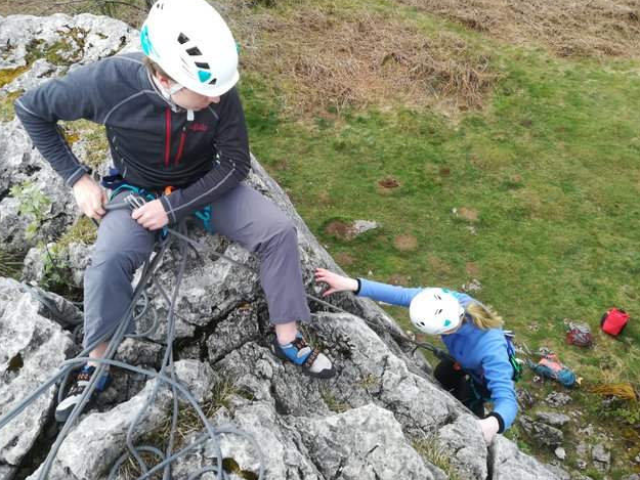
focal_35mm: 27
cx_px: 323
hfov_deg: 65.3
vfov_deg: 51.4
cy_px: 239
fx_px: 499
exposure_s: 1/267
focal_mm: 3.83
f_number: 2.2
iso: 50
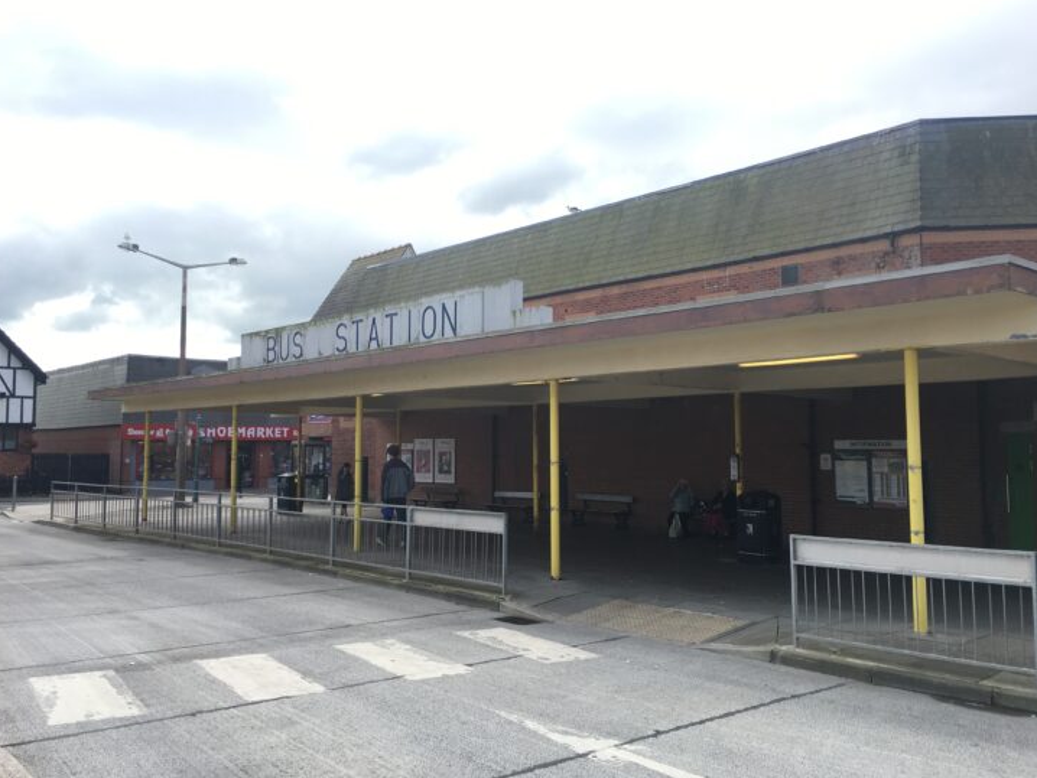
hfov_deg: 58.3
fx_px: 929
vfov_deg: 45.5
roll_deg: -0.1
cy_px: 385
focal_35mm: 31
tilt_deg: +5.3
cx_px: 494
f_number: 2.2
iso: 25
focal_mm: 4.15
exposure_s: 1/557
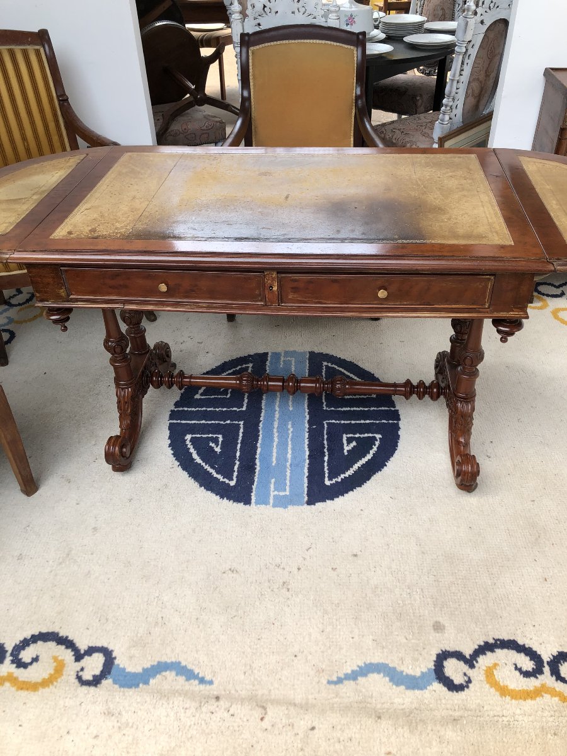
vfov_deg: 63.4
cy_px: 378
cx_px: 284
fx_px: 612
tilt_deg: -37.8
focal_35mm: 28
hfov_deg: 49.7
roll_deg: +3.0
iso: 20
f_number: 1.8
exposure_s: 1/206
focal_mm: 3.99
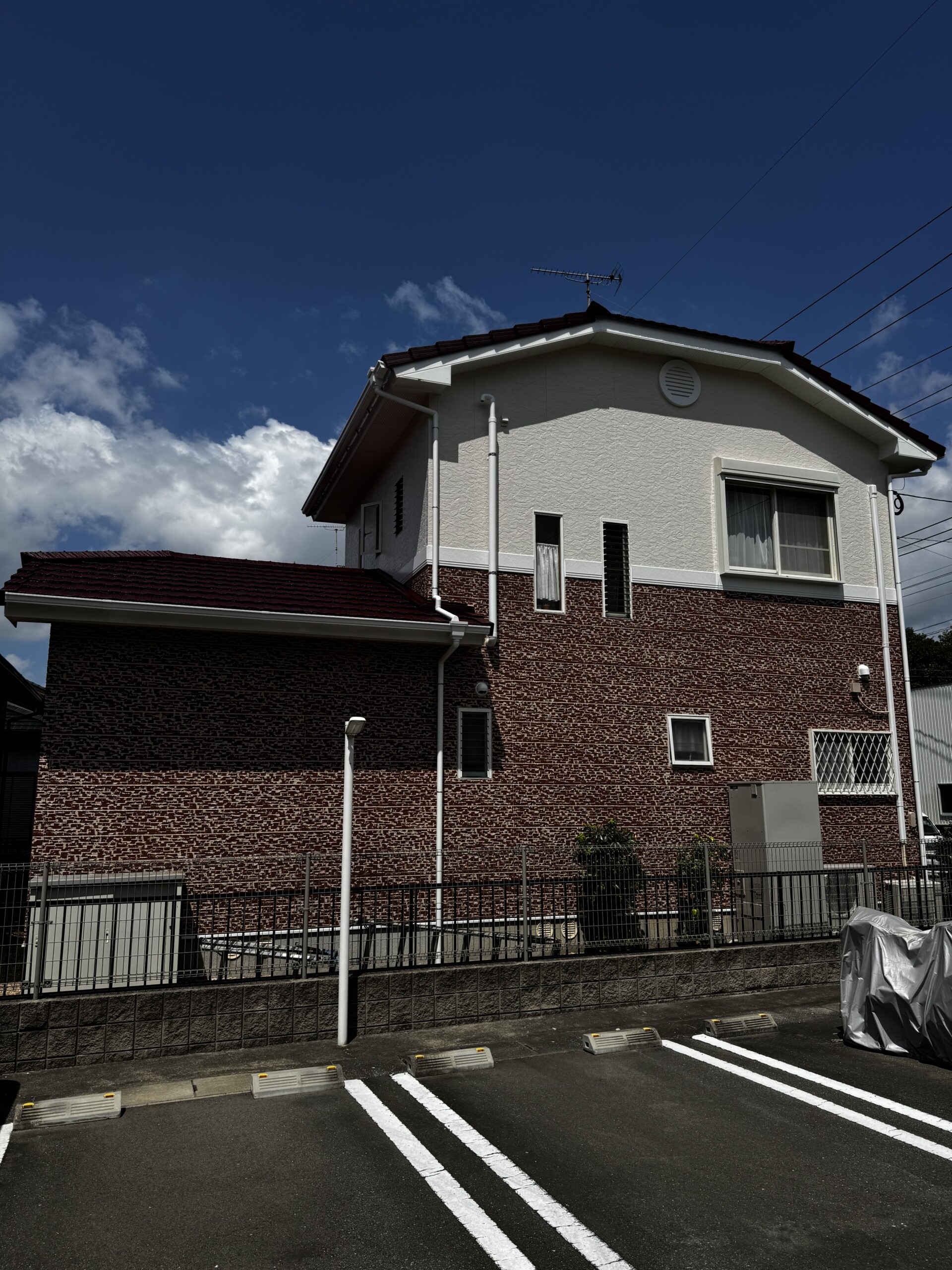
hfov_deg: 56.8
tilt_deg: +10.6
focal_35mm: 24
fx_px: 880
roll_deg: +0.3
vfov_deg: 71.6
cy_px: 635
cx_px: 476
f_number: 1.78
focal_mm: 6.76
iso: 80
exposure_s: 1/9009
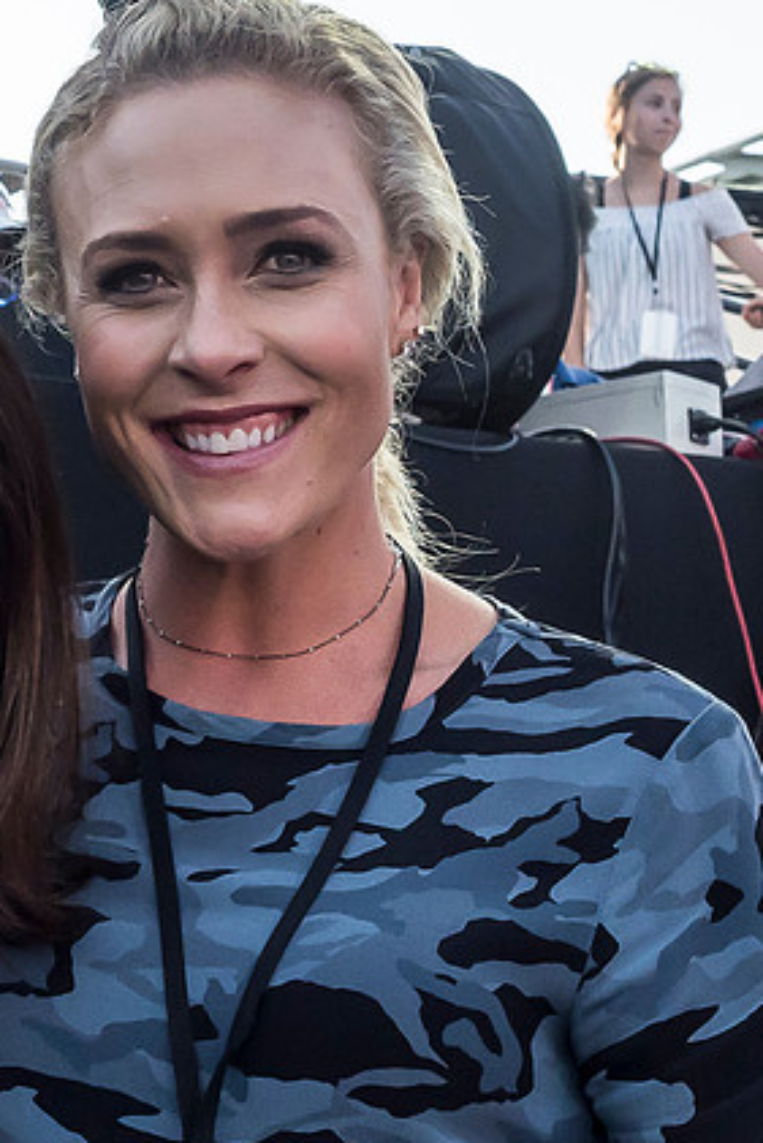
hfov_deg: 13.8
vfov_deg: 20.6
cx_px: 172
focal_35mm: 99
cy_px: 516
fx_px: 3145
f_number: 5.6
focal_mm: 15
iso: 400
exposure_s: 1/800
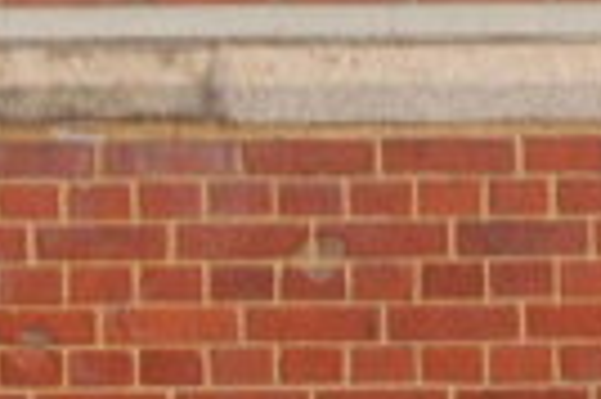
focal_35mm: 395
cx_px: -13
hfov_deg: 5.2
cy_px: -419
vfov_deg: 3.4
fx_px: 6593
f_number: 11
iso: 400
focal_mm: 55
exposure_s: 1/400
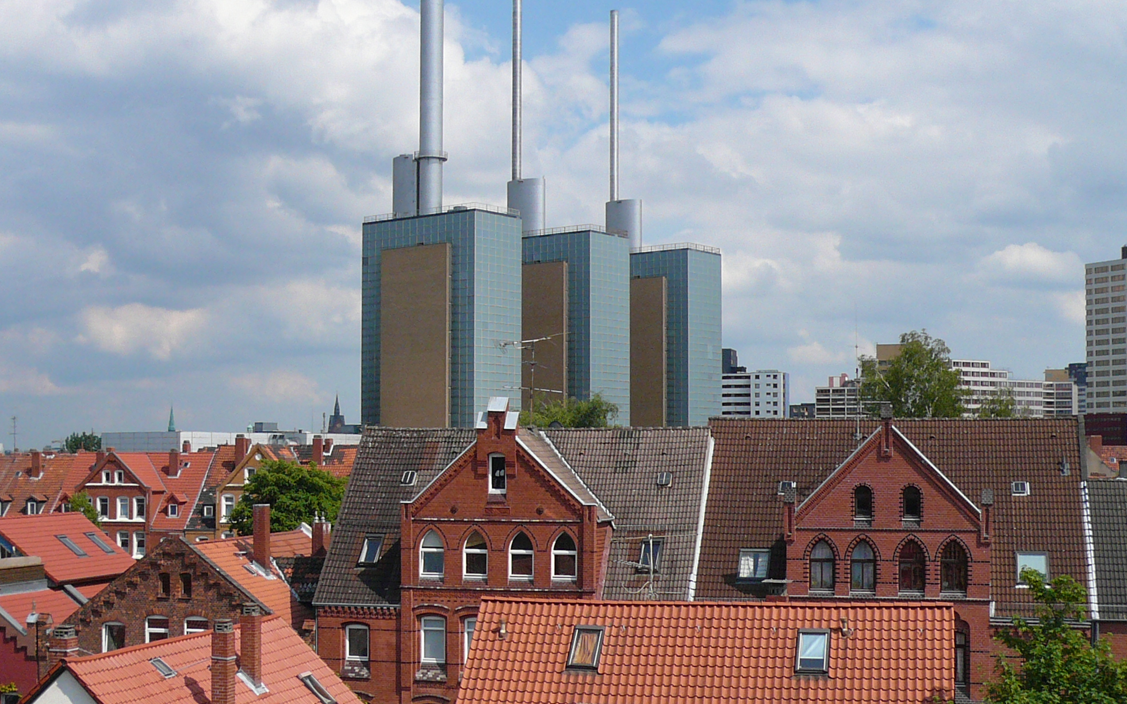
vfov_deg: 23.9
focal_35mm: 54
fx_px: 1659
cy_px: 427
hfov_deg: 37.5
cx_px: 565
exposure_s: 1/250
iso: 100
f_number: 9
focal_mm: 5.2
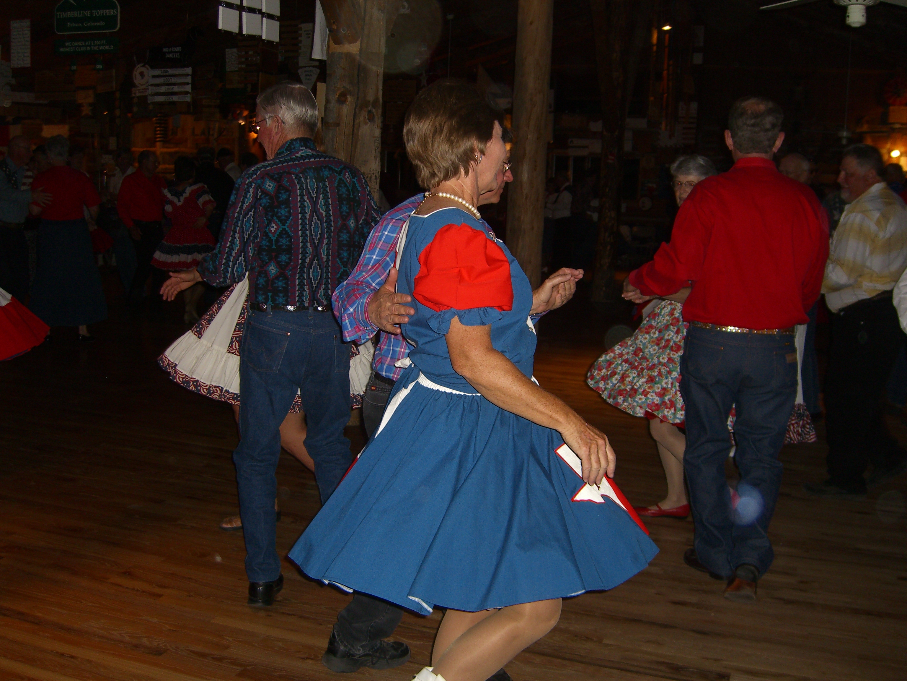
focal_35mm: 38
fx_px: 996
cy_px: 340
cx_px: 454
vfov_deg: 37.7
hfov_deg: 49.0
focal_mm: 7.9
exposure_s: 1/60
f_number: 2.8
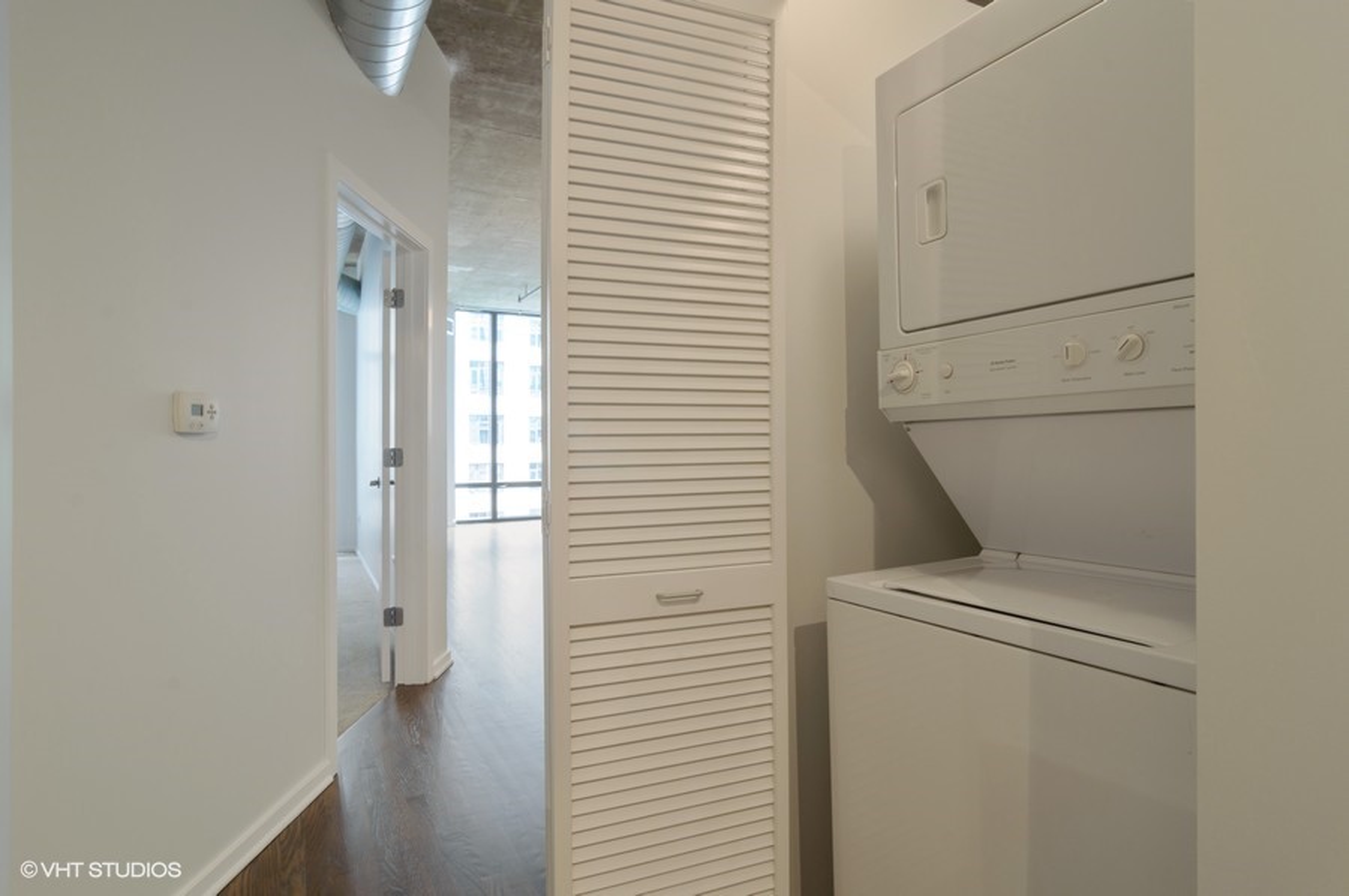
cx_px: 674
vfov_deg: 67.3
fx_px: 674
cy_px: 448
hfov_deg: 90.1
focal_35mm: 18
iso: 200
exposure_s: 1/1.25
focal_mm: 12
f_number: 11
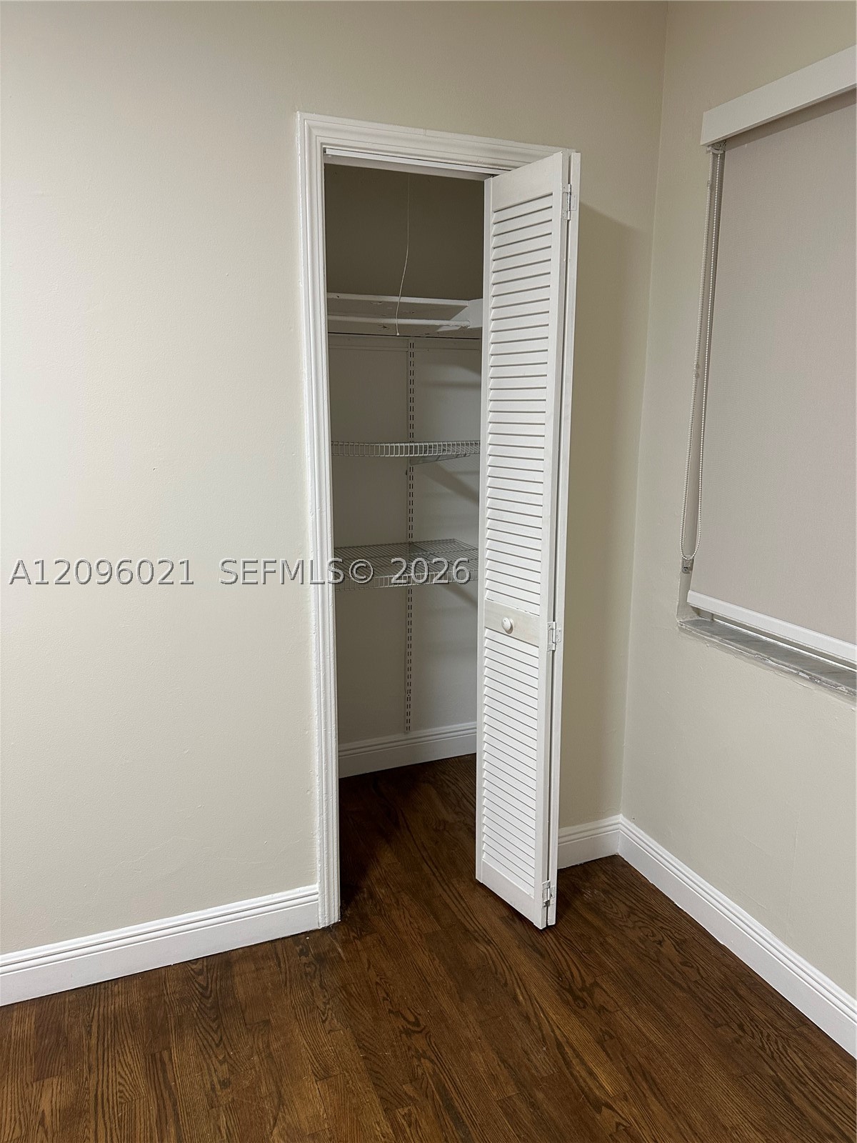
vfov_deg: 71.6
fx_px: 792
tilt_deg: -8.8
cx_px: 428
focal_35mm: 24
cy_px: 572
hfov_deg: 56.8
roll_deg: -1.8
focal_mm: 6.86
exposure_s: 1/60
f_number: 1.78
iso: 160
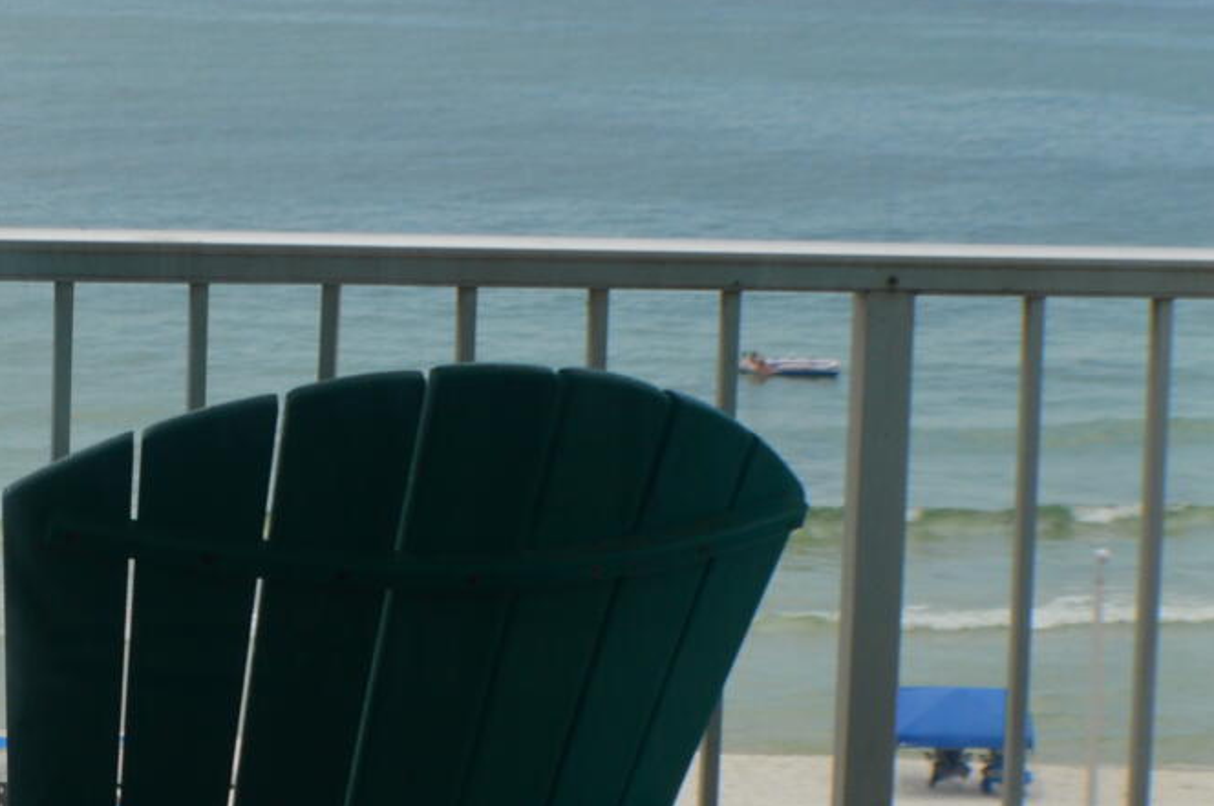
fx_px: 9127
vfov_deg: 5.1
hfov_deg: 7.5
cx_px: -307
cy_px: 559
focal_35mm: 271
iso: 100
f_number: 7.1
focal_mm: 40
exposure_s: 1/200
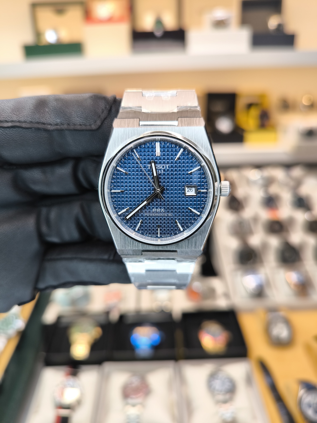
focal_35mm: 24
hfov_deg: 56.8
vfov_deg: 71.6
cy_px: 212
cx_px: 158
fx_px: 293
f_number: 1.9
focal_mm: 6.92
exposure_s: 1/83.4
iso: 64
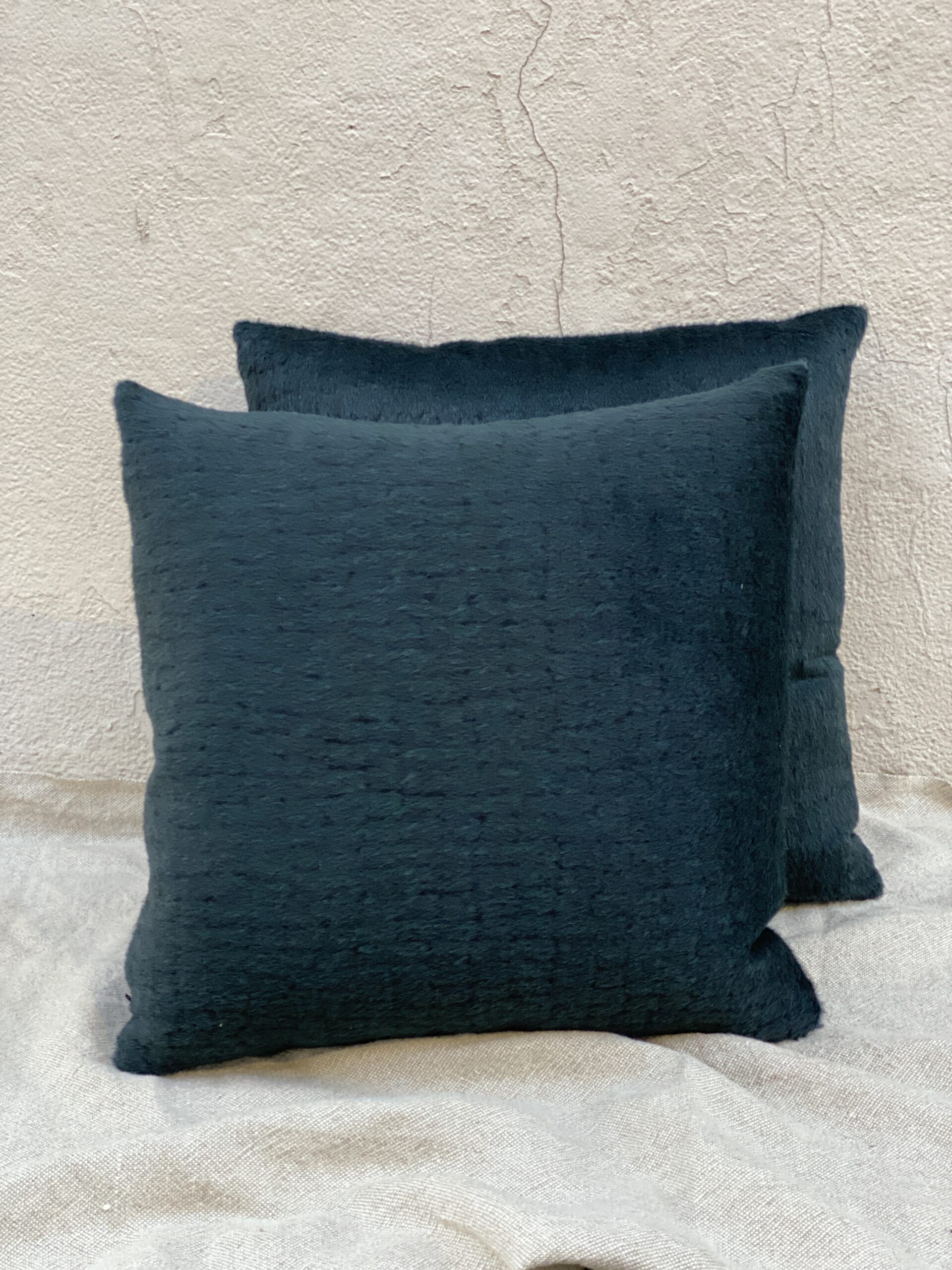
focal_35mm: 52
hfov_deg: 28.0
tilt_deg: -18.7
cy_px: 635
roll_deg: +2.4
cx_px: 476
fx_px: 1907
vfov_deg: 36.8
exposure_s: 1/122
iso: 200
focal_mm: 6
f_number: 2
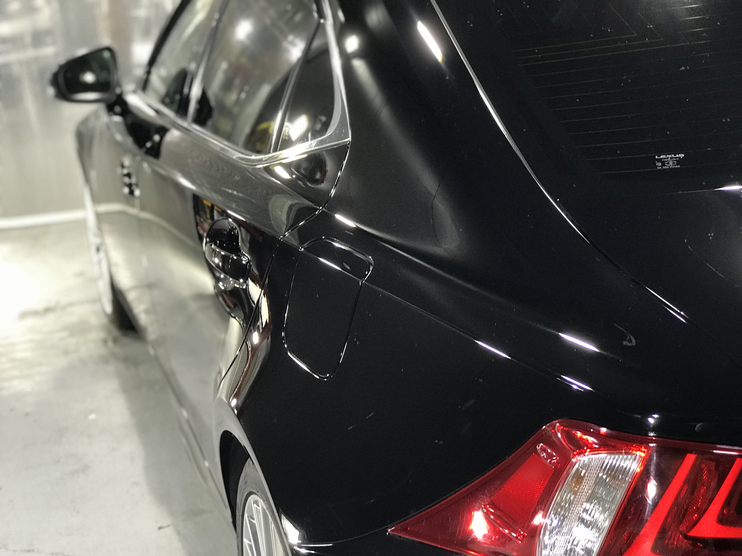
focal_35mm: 57
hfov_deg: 33.8
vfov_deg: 25.7
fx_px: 1222
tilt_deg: -15.3
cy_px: 278
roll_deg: +5.8
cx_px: 371
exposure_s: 1/60
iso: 250
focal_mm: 6.6
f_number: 2.8
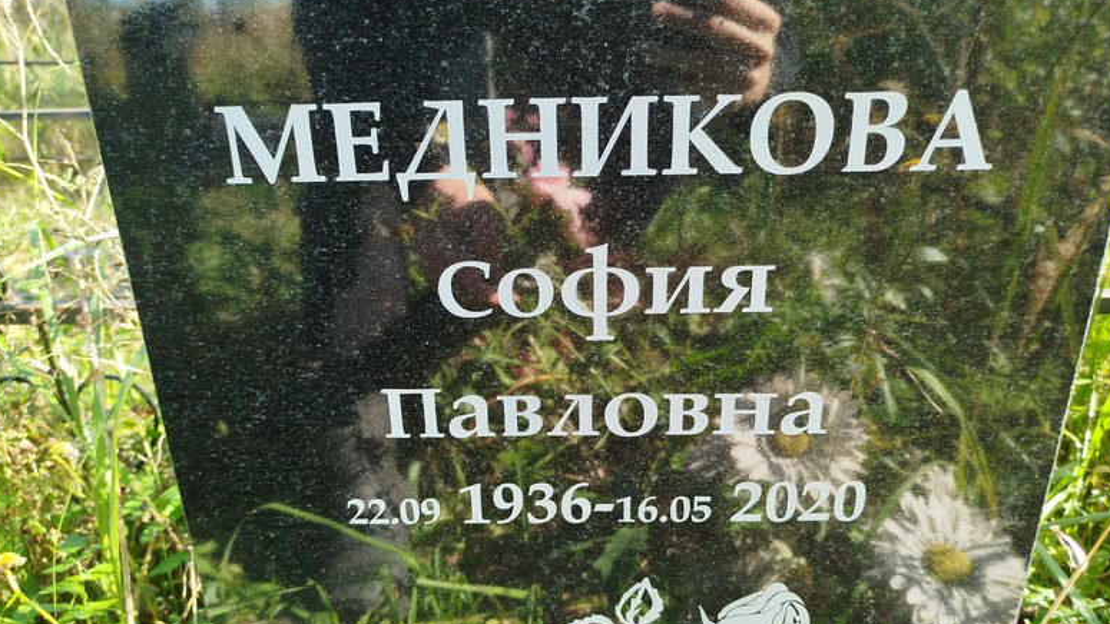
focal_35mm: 27
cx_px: 554
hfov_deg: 69.9
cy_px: 364
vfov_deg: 42.8
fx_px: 795
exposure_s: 1/112
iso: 50
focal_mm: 5.31
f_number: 1.7
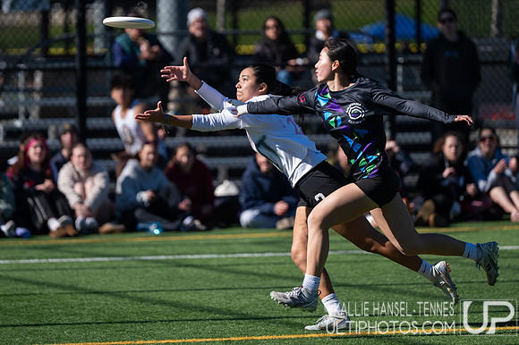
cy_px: 131
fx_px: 4189
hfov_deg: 7.1
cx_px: 253
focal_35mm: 291
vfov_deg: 4.7
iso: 100
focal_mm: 200
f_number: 2.8
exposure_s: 1/2500
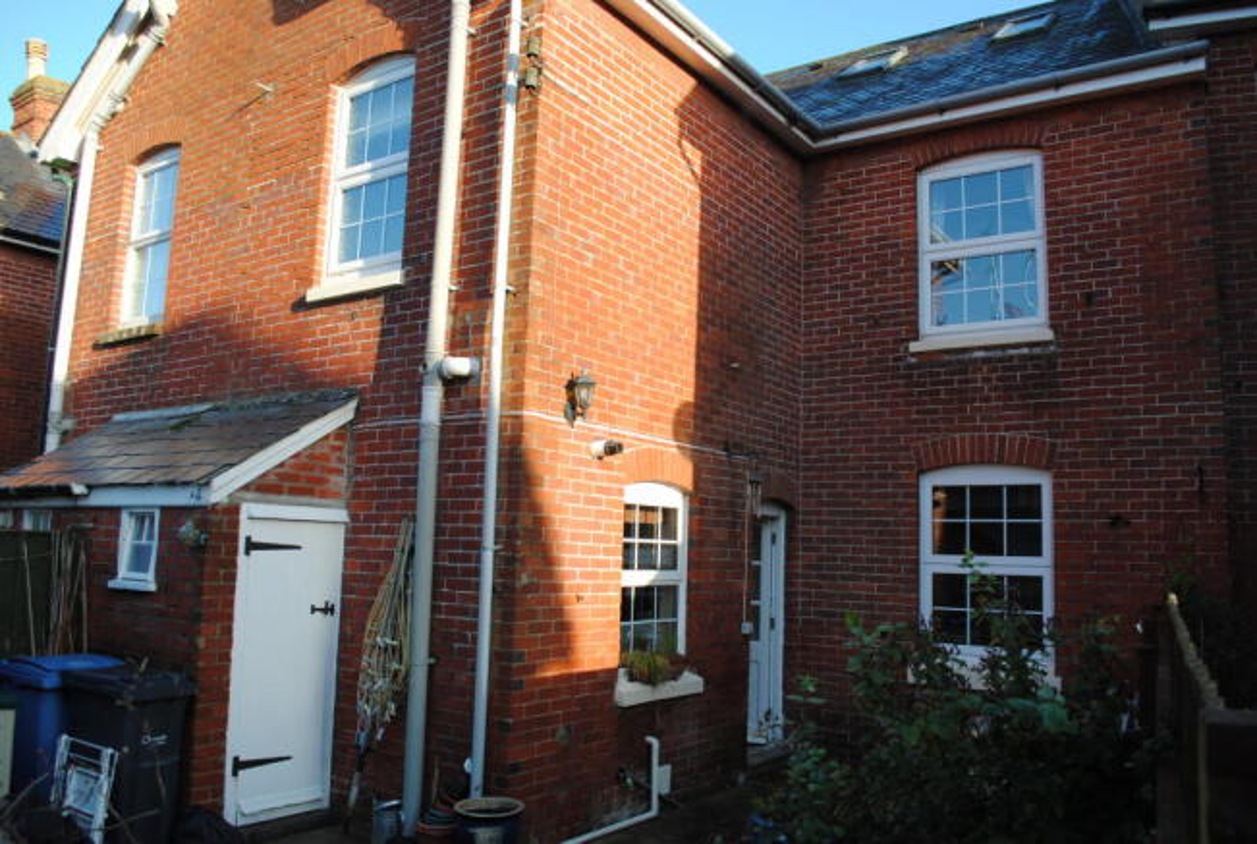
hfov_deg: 67.3
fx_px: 945
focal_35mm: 27
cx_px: 628
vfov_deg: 48.1
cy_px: 422
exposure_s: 1/125
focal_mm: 18
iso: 110
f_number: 5.6
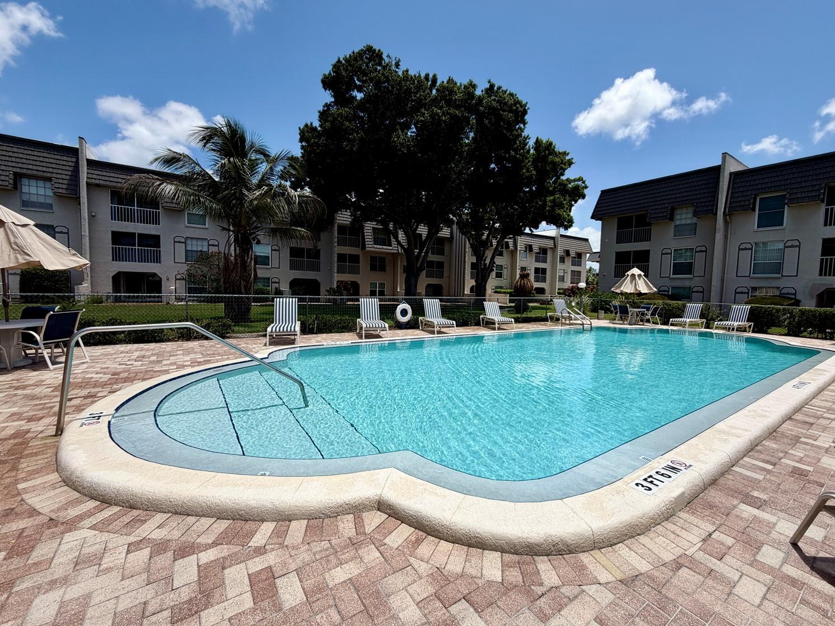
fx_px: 362
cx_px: 438
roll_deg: -1.2
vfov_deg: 81.7
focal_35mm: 15
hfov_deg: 98.1
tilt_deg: -3.4
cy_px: 309
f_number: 2.2
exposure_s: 1/1087
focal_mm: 2.22
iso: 20
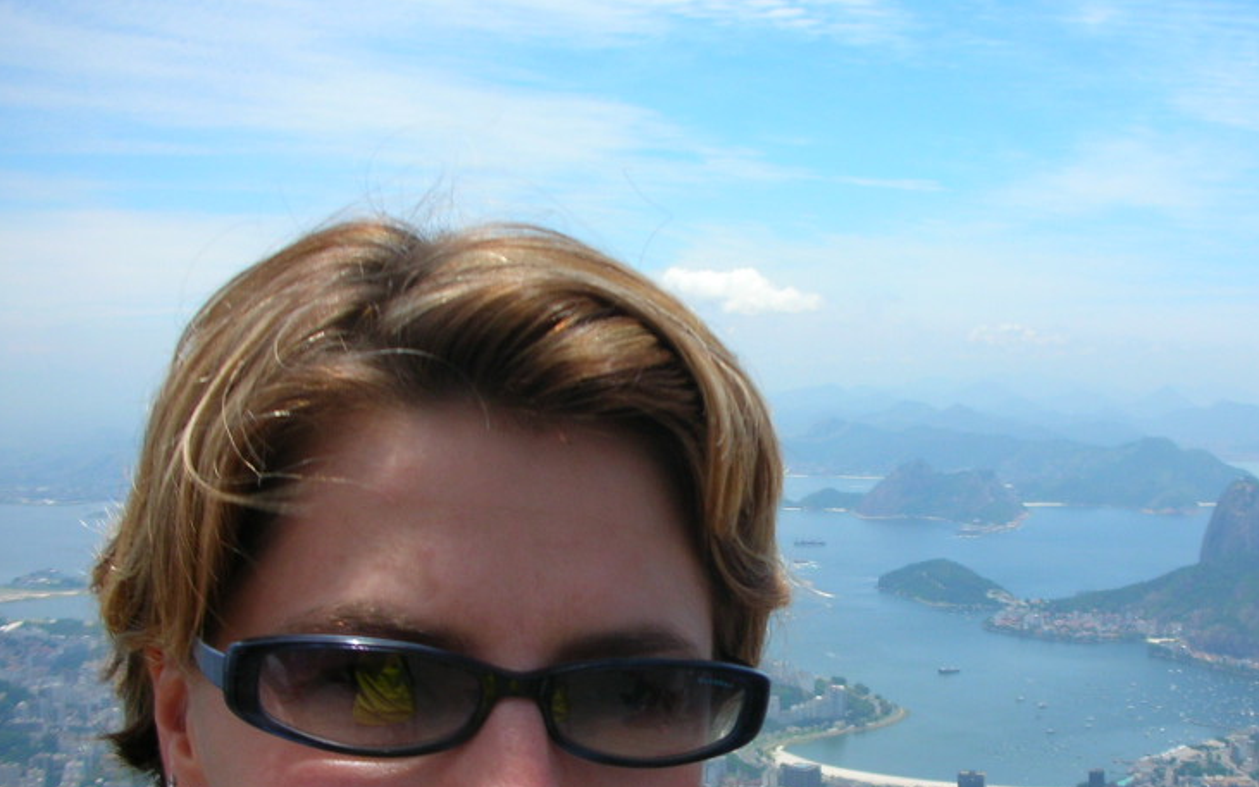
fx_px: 1784
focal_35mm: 52
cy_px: 575
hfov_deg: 38.6
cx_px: 794
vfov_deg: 24.6
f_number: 8.5
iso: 50
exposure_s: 1/101
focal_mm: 5.8
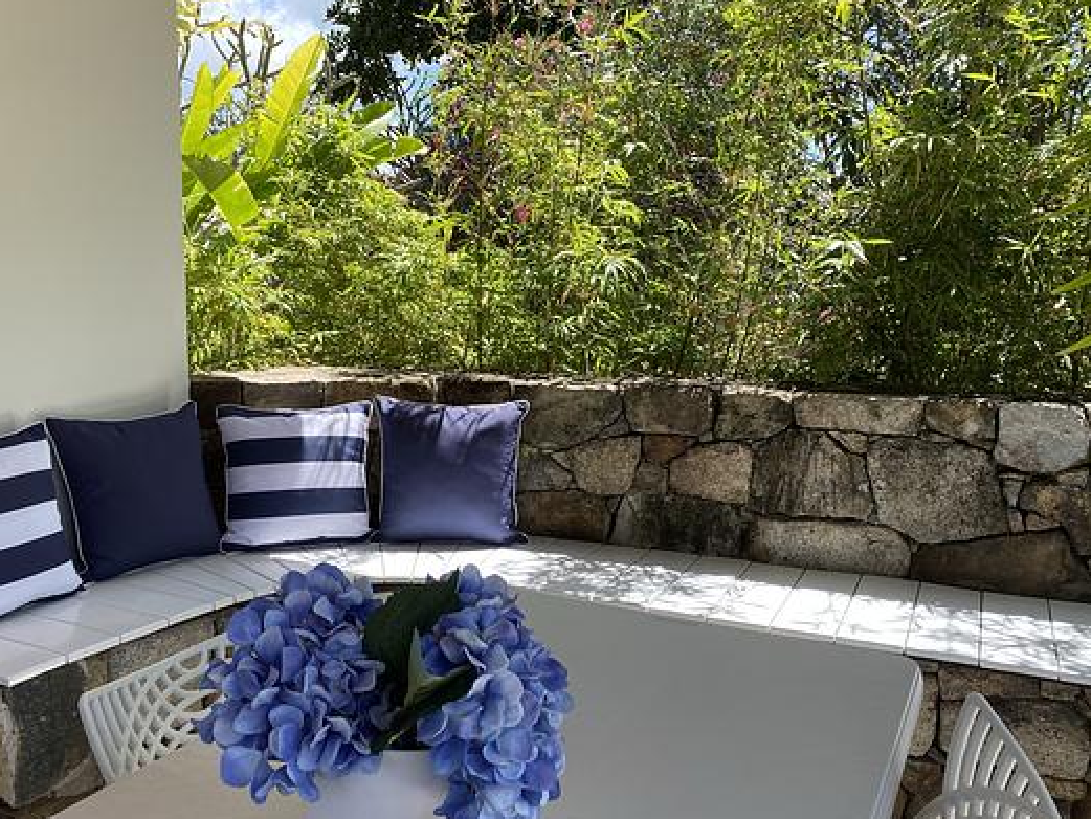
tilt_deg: -8.0
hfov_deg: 58.0
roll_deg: +0.1
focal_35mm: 31
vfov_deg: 45.4
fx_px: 977
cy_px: 445
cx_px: 446
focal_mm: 4.25
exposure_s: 1/724
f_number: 1.8
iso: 32
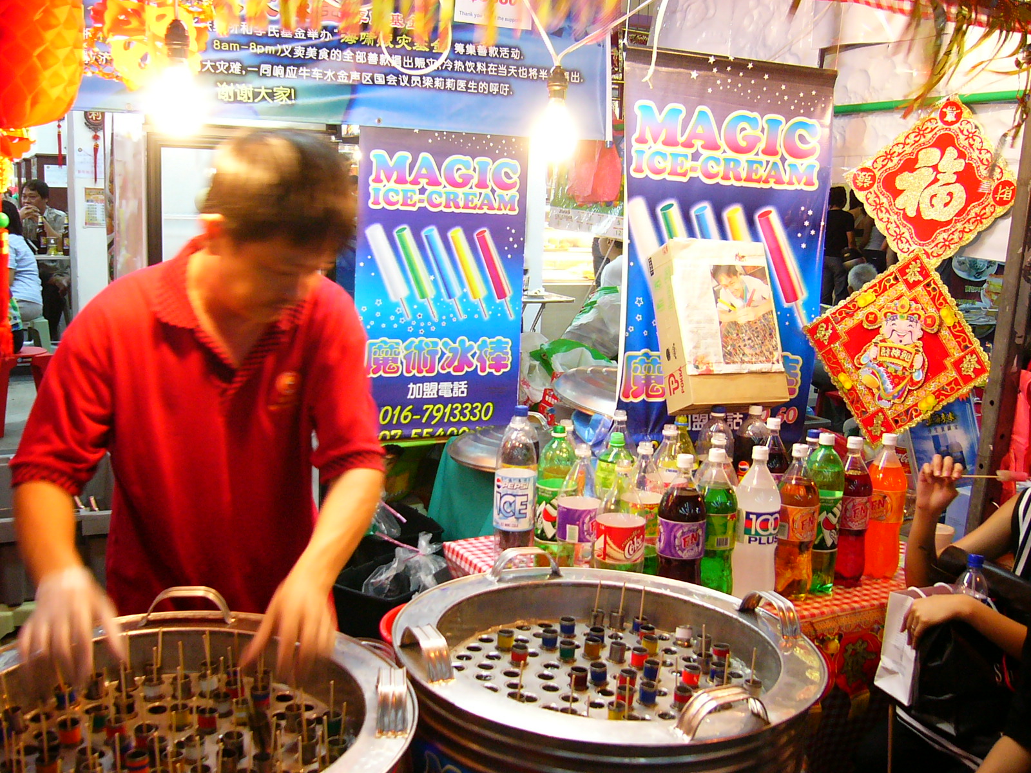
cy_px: 386
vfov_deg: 40.7
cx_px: 516
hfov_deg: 52.6
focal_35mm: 35
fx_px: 1042
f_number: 2.8
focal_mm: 5.8
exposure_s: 1/20
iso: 200
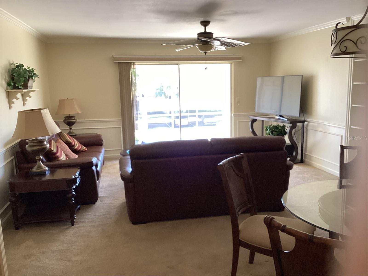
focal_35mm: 31
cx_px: 184
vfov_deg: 45.4
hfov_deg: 58.4
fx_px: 330
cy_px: 138
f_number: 2.4
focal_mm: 3.3
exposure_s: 1/60
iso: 100
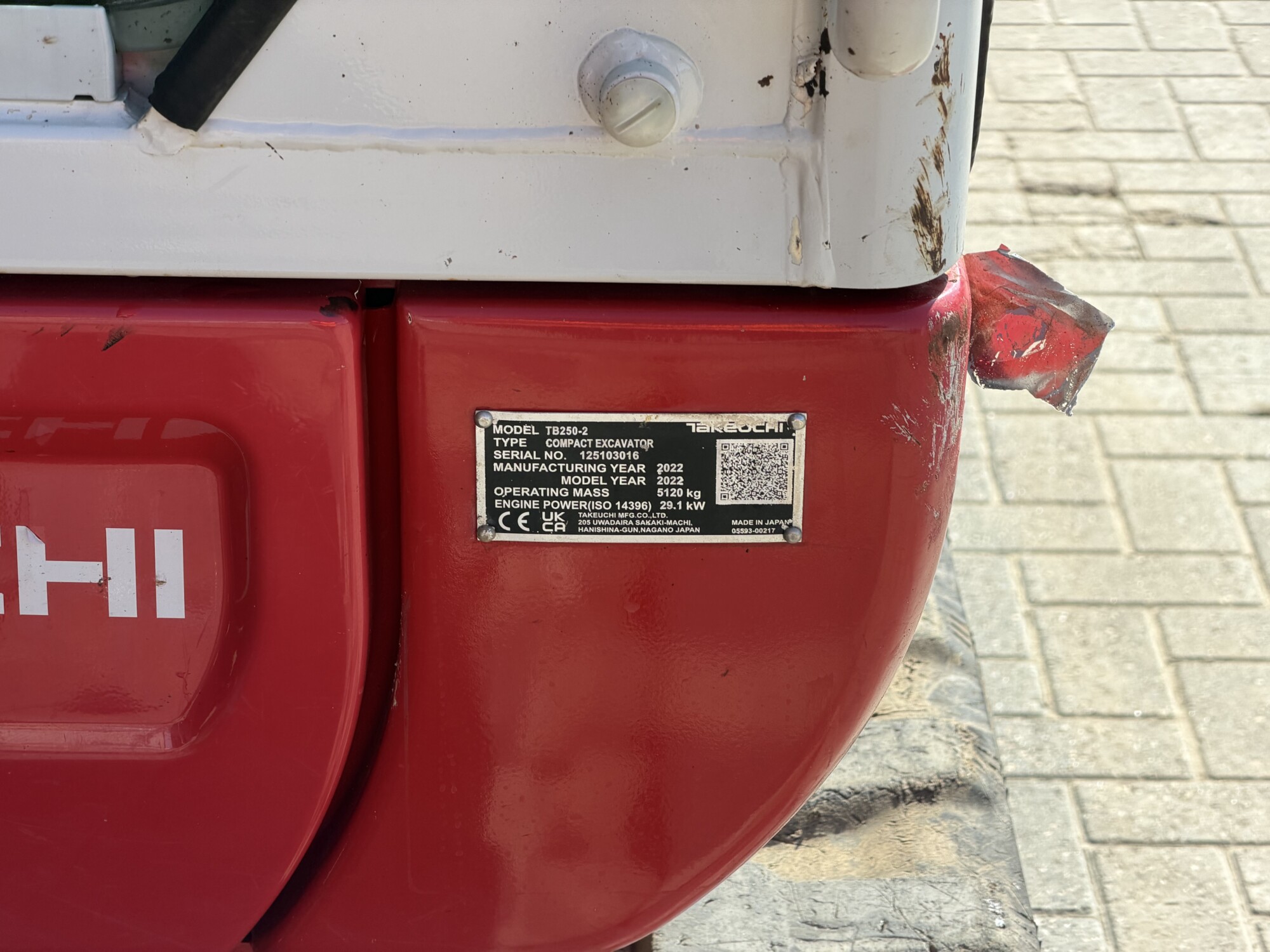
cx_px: 635
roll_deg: +1.1
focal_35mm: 100
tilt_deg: -23.7
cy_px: 476
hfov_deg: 19.6
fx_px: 3669
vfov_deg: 14.8
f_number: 2.8
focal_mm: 16.89
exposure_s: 1/171
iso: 50
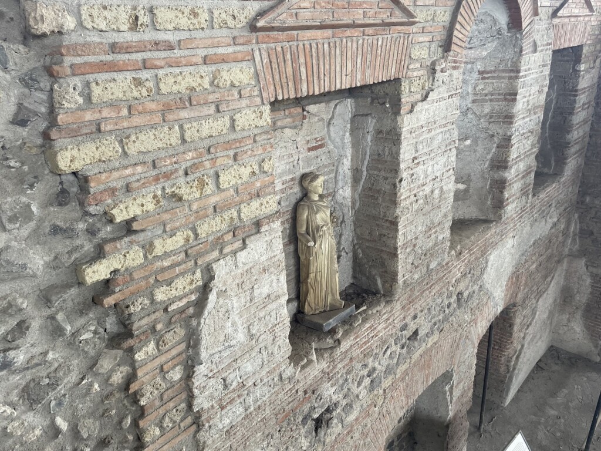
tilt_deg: -22.2
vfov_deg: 53.1
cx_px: 300
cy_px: 226
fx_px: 451
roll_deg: +3.3
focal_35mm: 26
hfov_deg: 67.3
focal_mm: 4.2
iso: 125
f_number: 1.6
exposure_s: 1/104
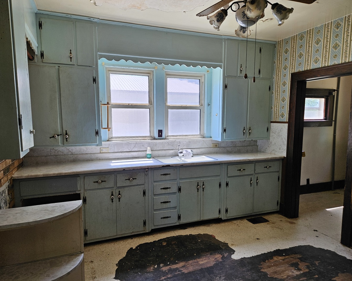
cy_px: 140
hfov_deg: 70.3
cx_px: 180
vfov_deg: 58.8
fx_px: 250
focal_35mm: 24
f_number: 1.8
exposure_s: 1/180
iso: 80
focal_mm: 5.4
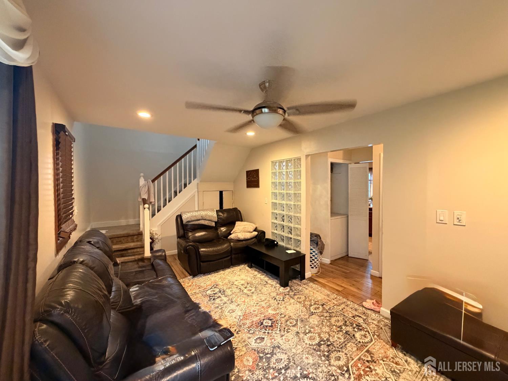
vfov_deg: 85.7
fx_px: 205
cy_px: 190
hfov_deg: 102.1
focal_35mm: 14
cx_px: 254
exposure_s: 1/60
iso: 640
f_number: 2.2
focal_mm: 2.22
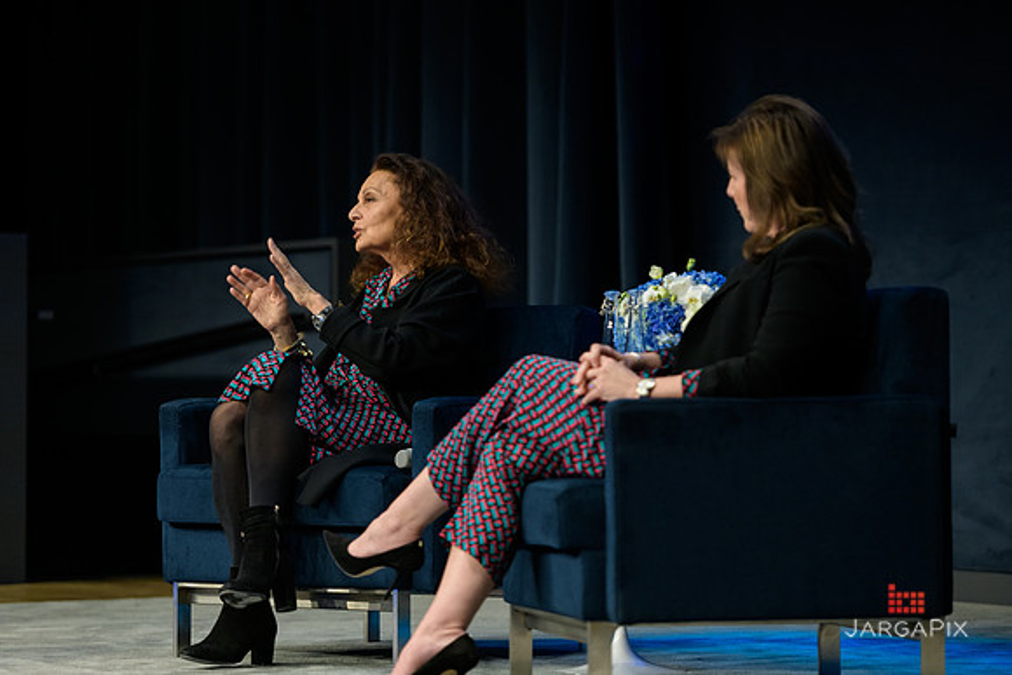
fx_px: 3936
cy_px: 338
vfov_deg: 9.8
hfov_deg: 14.7
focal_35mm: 140
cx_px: 506
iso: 1000
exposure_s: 1/200
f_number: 3.2
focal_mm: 140
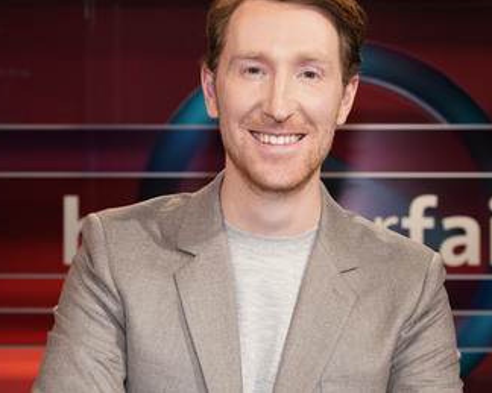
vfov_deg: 25.4
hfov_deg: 31.4
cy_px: 167
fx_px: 873
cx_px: 279
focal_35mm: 60
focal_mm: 46
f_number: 5
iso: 1600
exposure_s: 1/125
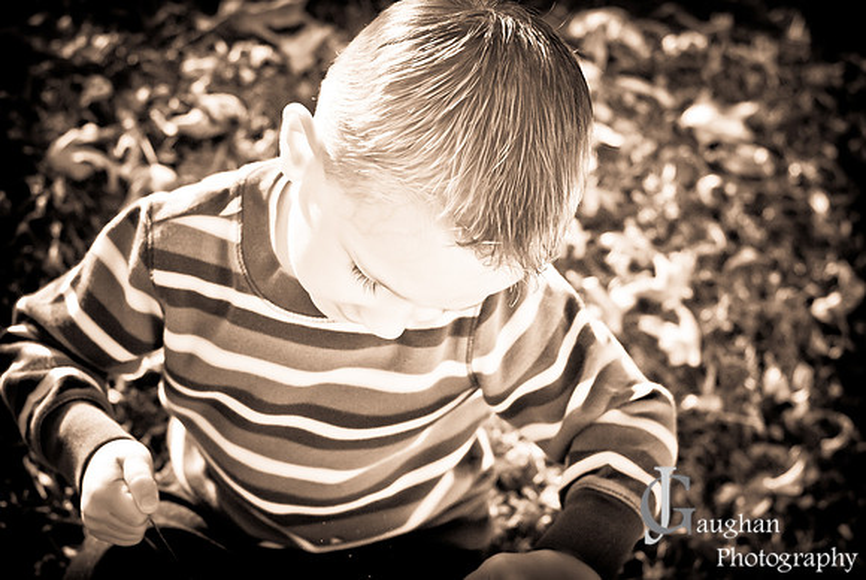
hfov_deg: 27.0
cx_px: 433
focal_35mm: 75
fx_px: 1806
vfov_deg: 18.2
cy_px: 290
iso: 400
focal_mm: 50
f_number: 3.5
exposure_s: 1/400
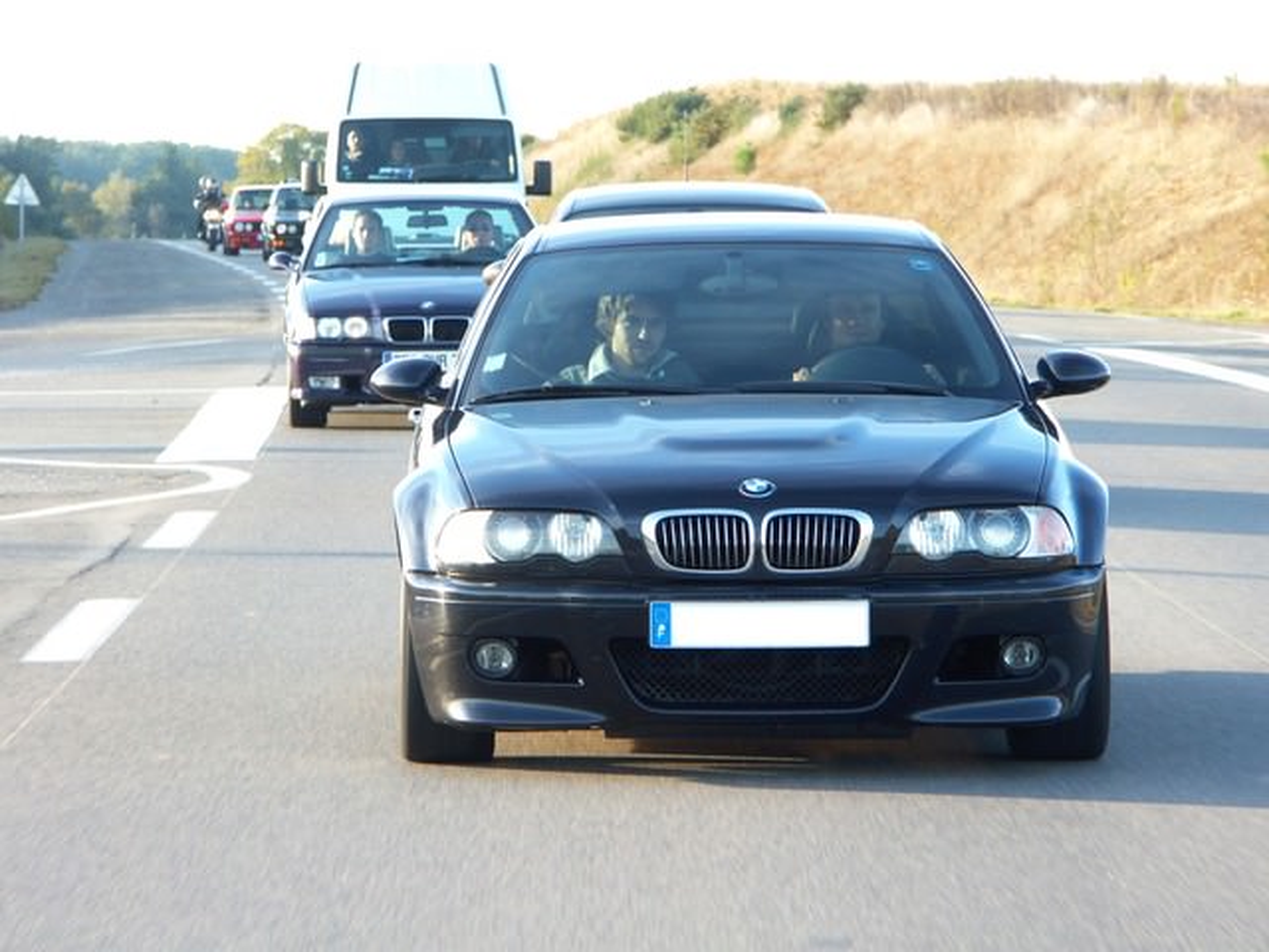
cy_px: 476
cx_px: 634
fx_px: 7332
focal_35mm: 200
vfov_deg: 7.4
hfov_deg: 9.9
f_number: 5
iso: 100
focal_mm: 50.8
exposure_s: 1/100
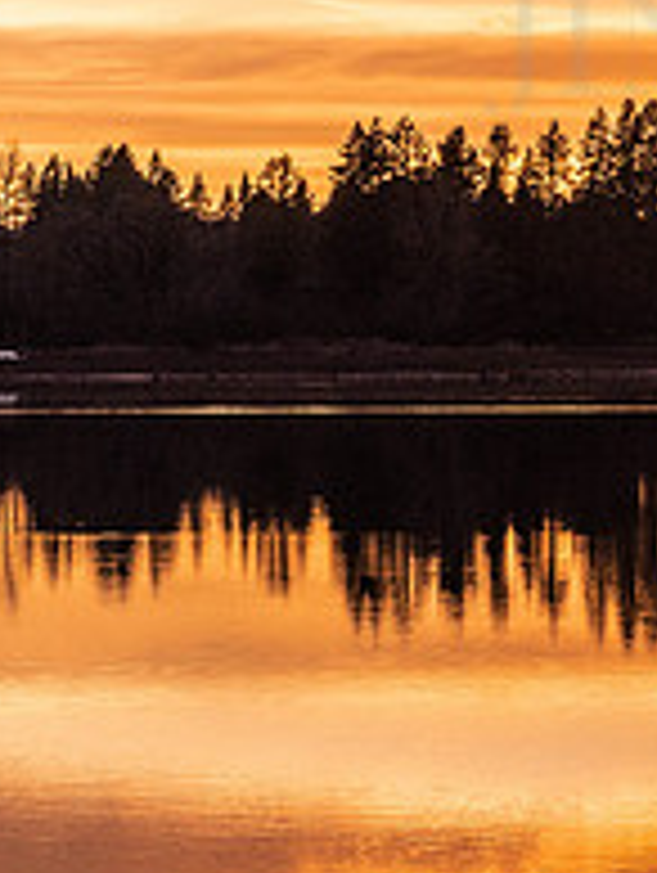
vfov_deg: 8.8
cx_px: 1089
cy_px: 191
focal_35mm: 224
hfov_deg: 6.5
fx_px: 5656
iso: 800
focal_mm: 78
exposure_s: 1/320
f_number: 16
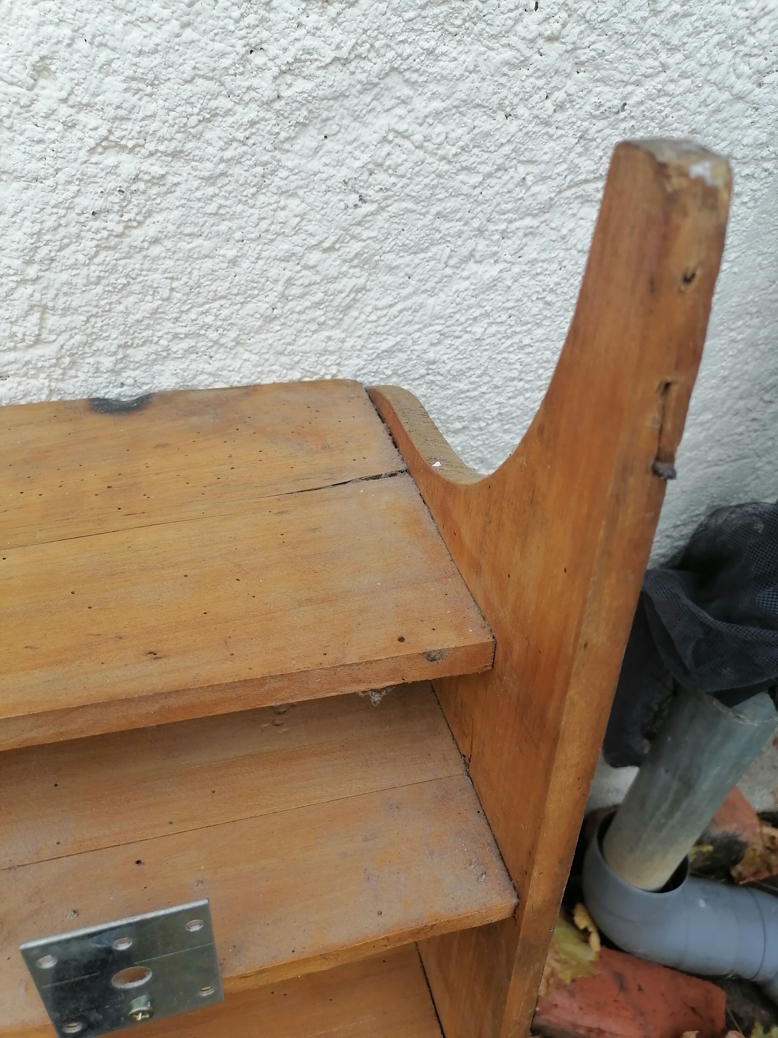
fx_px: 809
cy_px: 519
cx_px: 389
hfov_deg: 51.4
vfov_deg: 65.3
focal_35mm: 27
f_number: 1.8
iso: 50
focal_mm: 5.3
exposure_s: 1/107
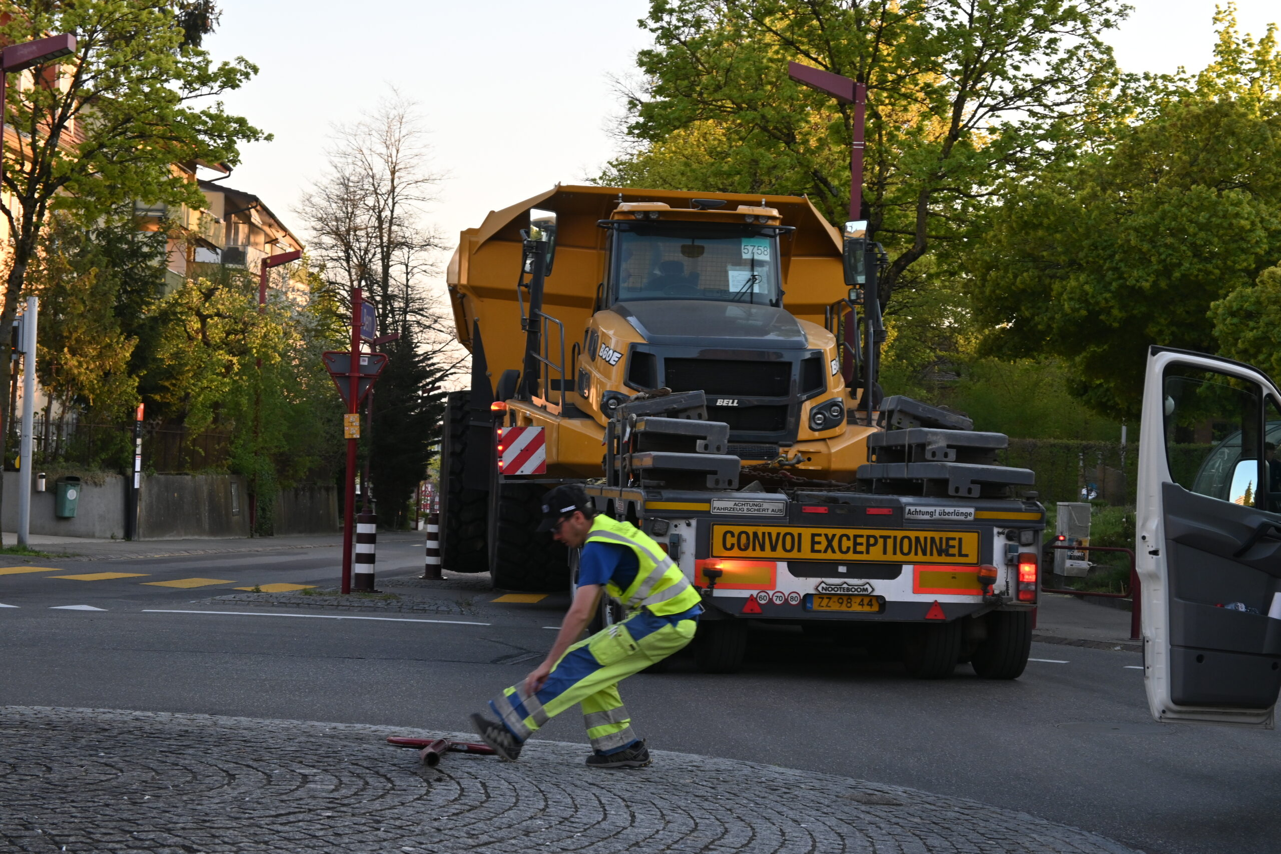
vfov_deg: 19.3
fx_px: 2509
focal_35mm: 70
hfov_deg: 28.6
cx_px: 640
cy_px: 427
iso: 400
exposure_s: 1/200
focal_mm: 47
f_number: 6
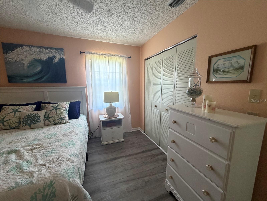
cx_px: 134
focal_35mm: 14
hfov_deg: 102.1
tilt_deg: -8.7
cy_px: 100
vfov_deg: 85.7
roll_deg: -0.3
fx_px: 108
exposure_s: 1/64
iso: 320
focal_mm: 2.22
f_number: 2.2
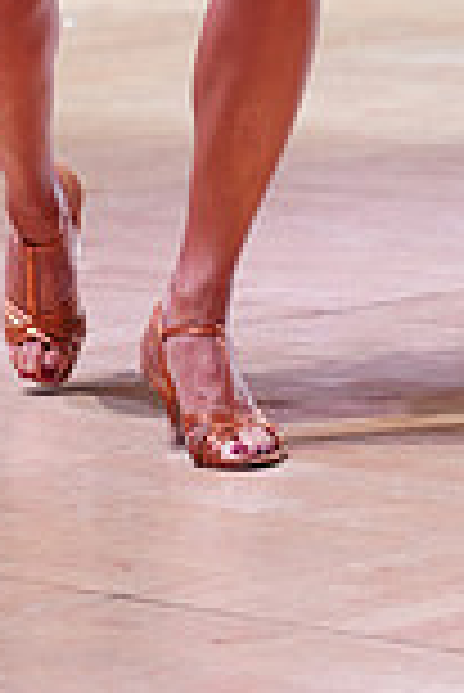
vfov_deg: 6.7
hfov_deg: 4.6
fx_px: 5748
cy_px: -540
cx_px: 552
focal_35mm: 298
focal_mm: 79
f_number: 2.8
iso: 2000
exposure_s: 1/320
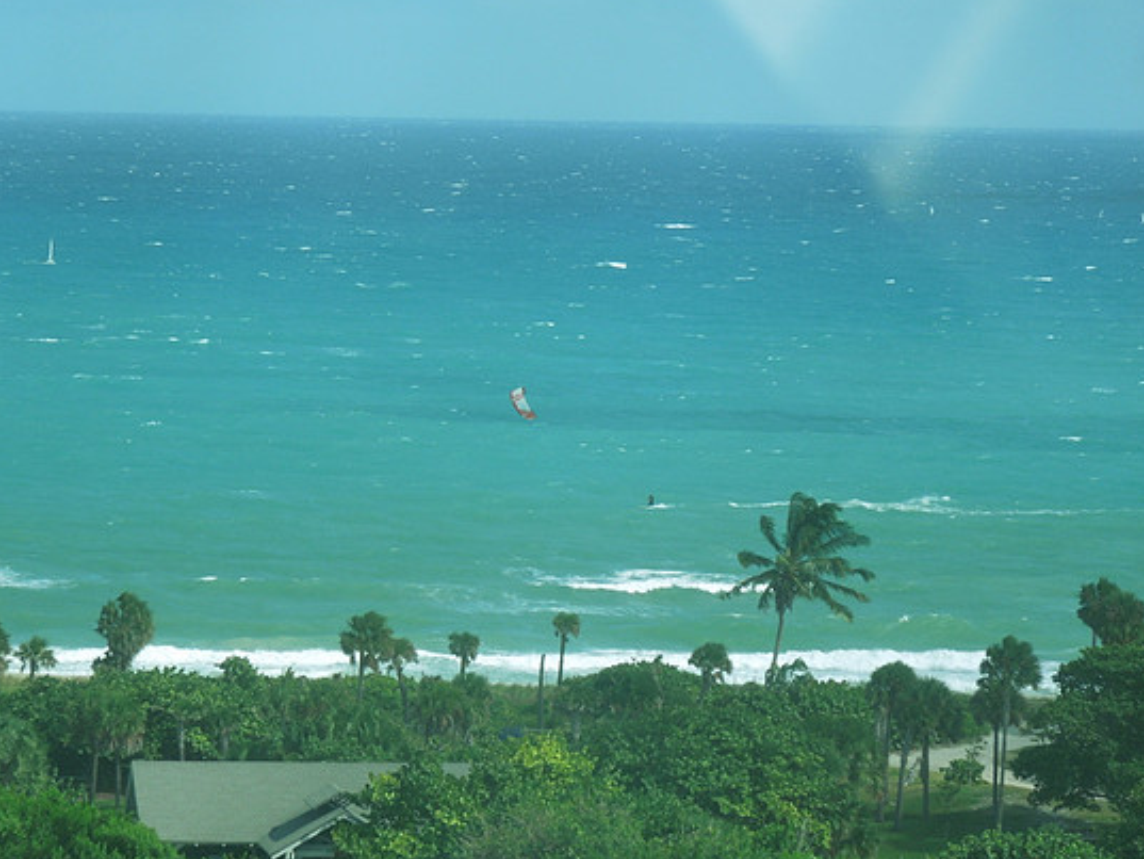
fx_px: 7636
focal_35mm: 231
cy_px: 455
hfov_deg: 8.6
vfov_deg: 6.4
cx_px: 545
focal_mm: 38.6
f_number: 5.1
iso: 100
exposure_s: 1/320
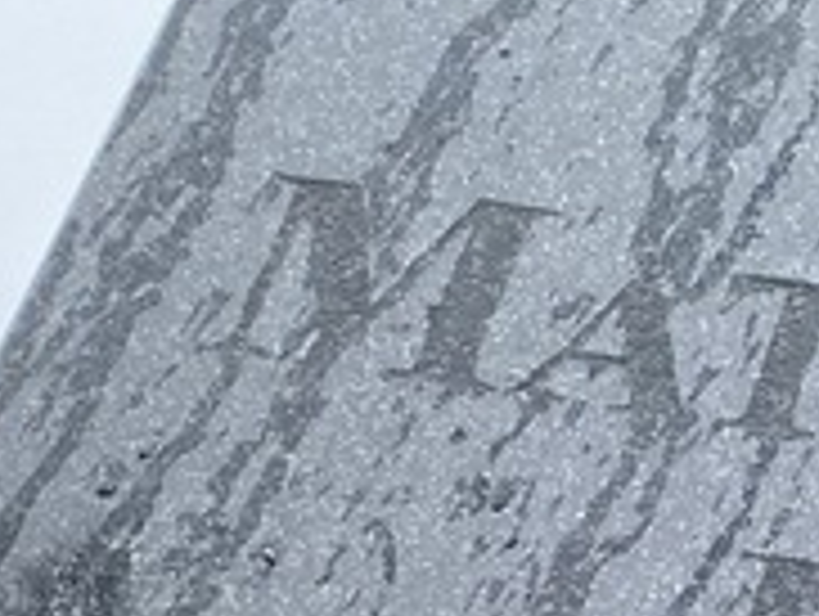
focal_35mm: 114
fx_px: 2701
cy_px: 1205
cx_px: 828
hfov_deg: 16.9
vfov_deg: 11.7
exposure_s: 1/114
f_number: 1.8
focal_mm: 4.25
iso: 125
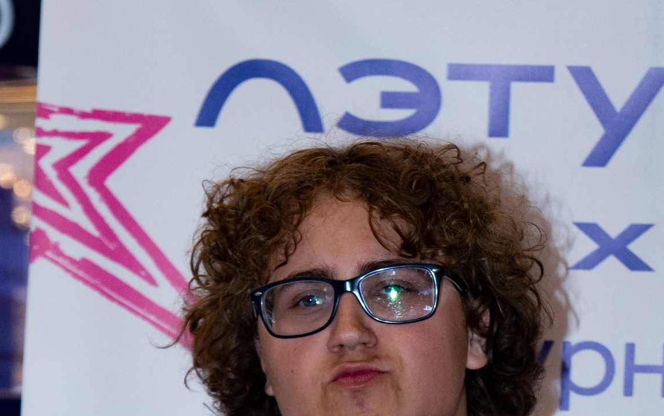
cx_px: 329
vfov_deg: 5.8
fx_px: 4054
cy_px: 597
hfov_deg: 9.4
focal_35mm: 224
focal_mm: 44
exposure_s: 1/250
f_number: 3.5
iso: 400
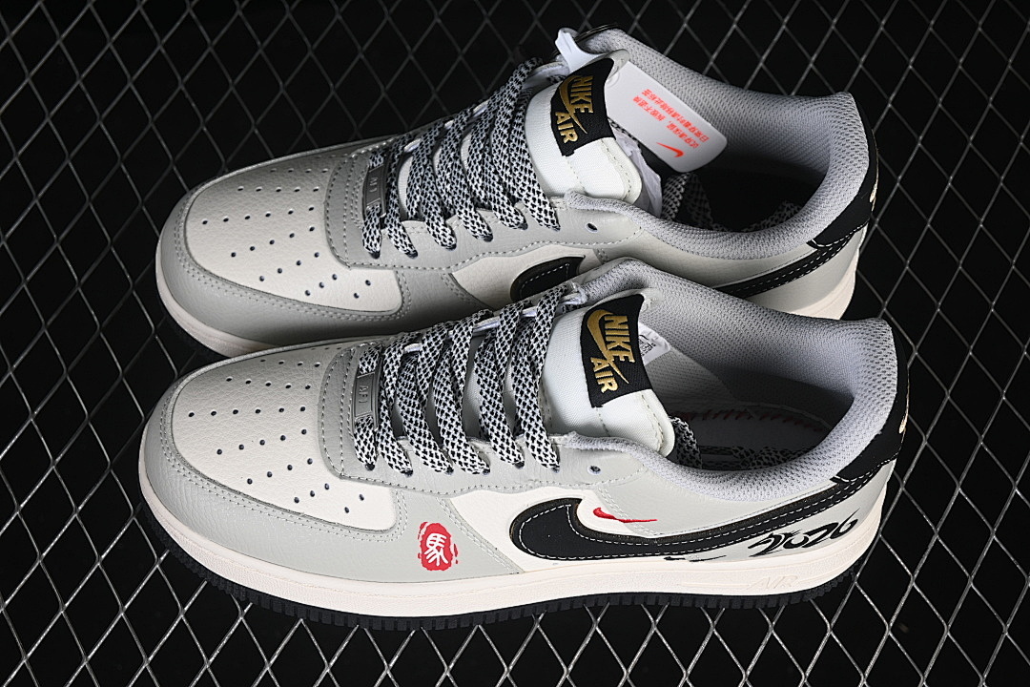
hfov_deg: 27.0
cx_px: 515
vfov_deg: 18.2
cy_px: 344
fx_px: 2146
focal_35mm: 75
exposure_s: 1/80
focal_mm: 50
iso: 160
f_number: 7.1
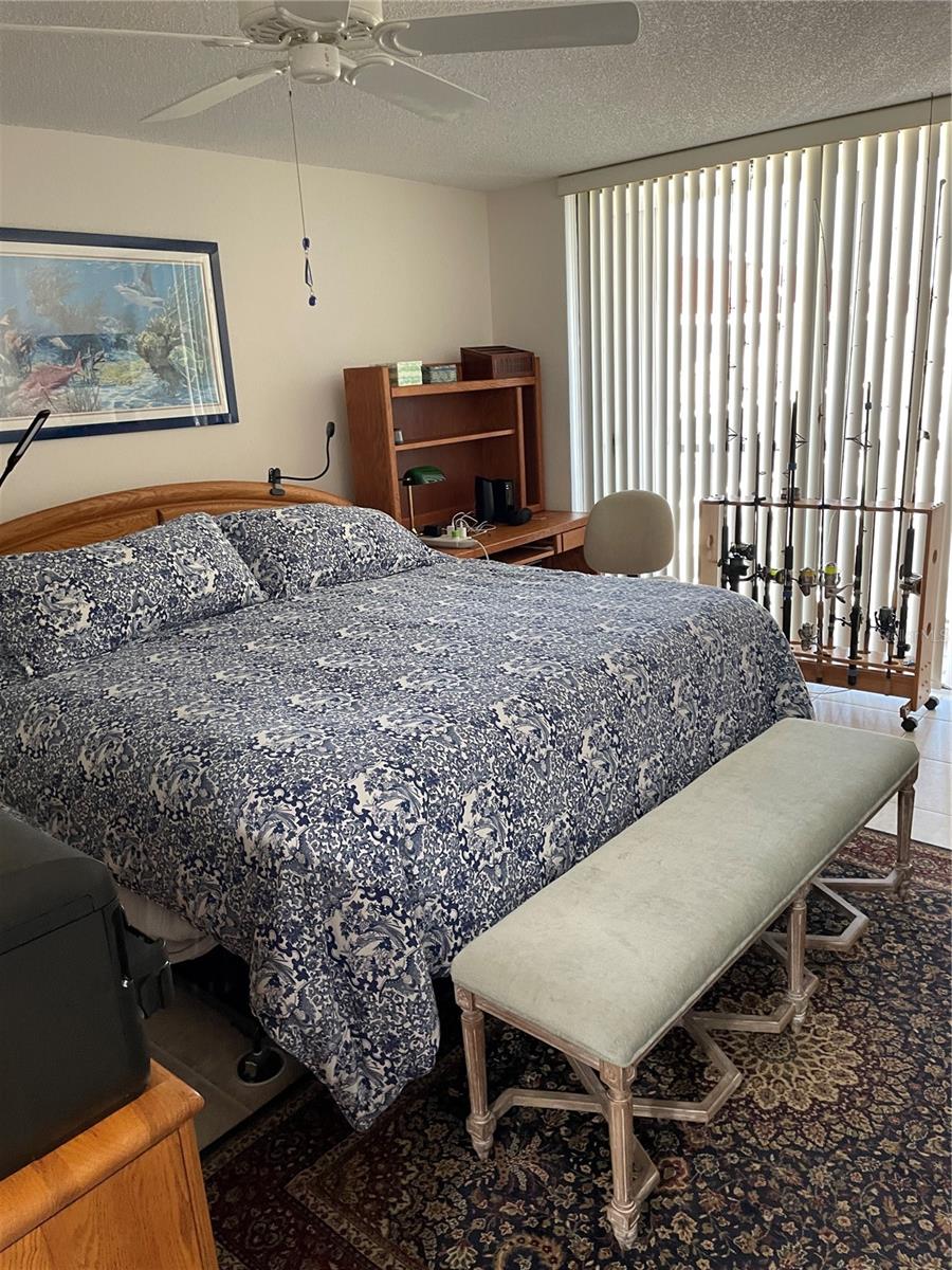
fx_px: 953
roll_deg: +3.0
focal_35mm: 26
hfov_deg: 53.1
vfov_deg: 67.3
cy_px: 635
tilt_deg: -14.4
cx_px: 476
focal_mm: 4.2
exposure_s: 1/60
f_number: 1.6
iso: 250
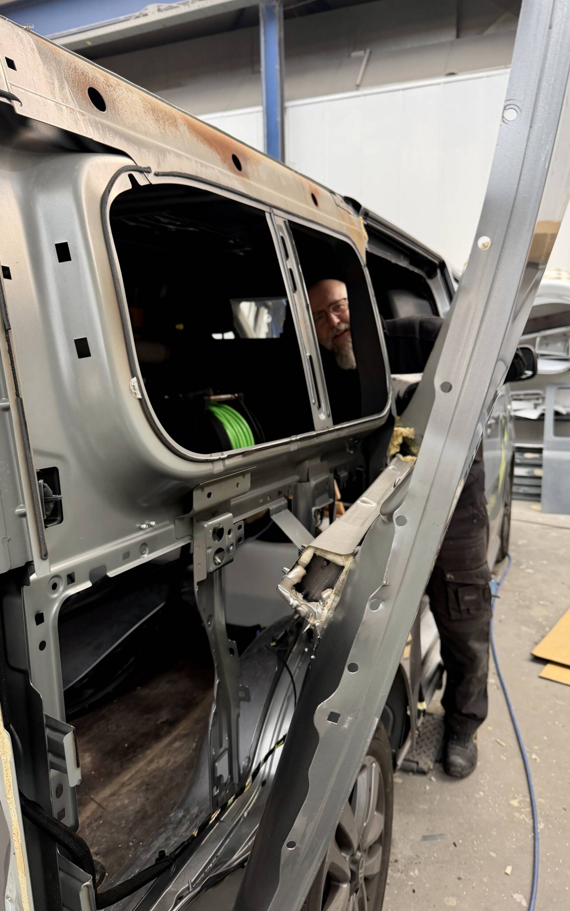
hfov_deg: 47.6
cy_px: 450
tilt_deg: -10.4
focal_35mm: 26
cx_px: 300
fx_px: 646
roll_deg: +0.2
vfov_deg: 70.4
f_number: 1.78
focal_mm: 6.76
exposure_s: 1/100
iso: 160
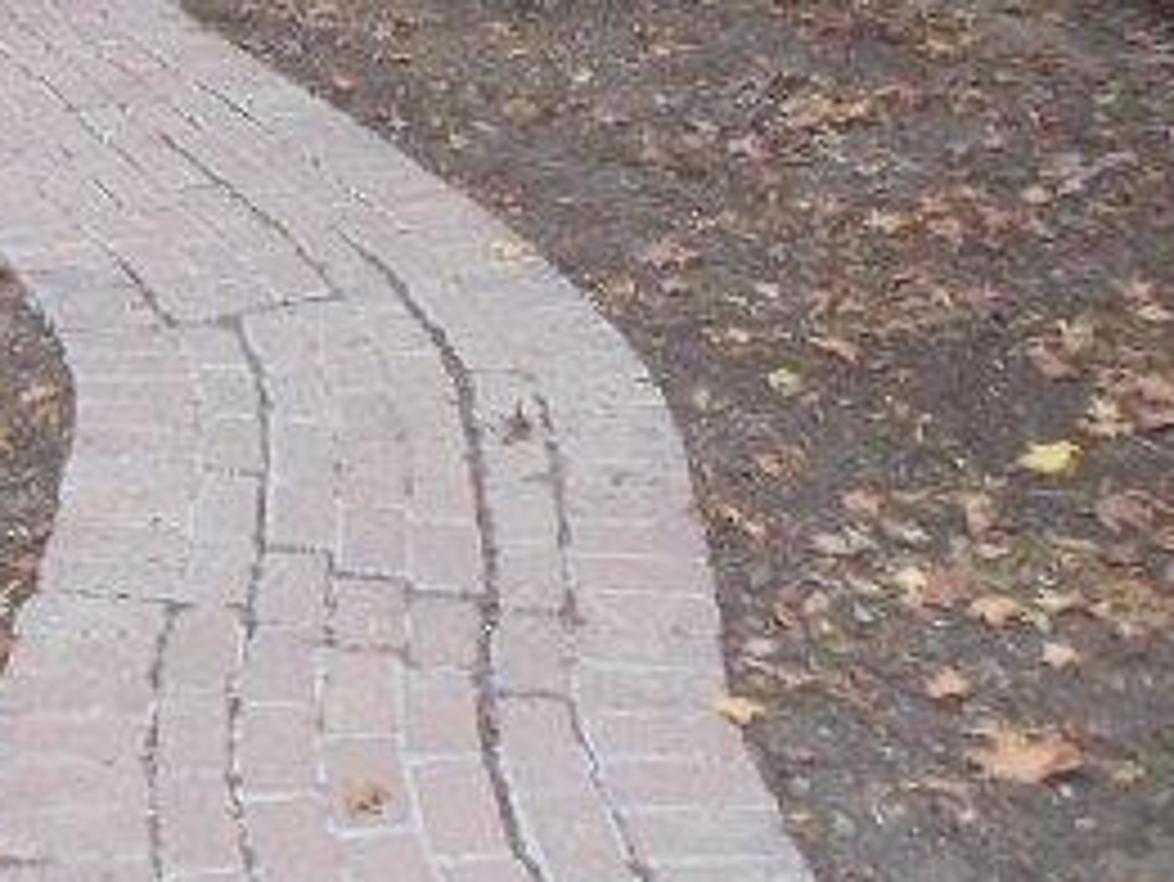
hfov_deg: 17.7
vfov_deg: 13.5
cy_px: -72
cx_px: -67
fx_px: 3664
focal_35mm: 108
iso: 400
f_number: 3.5
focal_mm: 6
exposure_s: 1/30
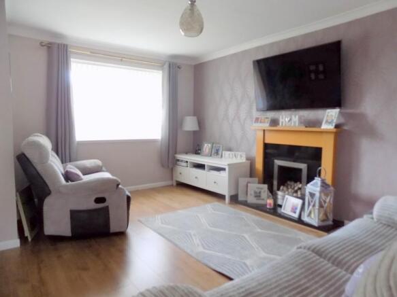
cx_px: 198
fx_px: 264
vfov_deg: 58.9
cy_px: 148
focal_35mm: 23
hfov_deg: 73.9
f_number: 3.1
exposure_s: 1/30
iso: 180
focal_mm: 4
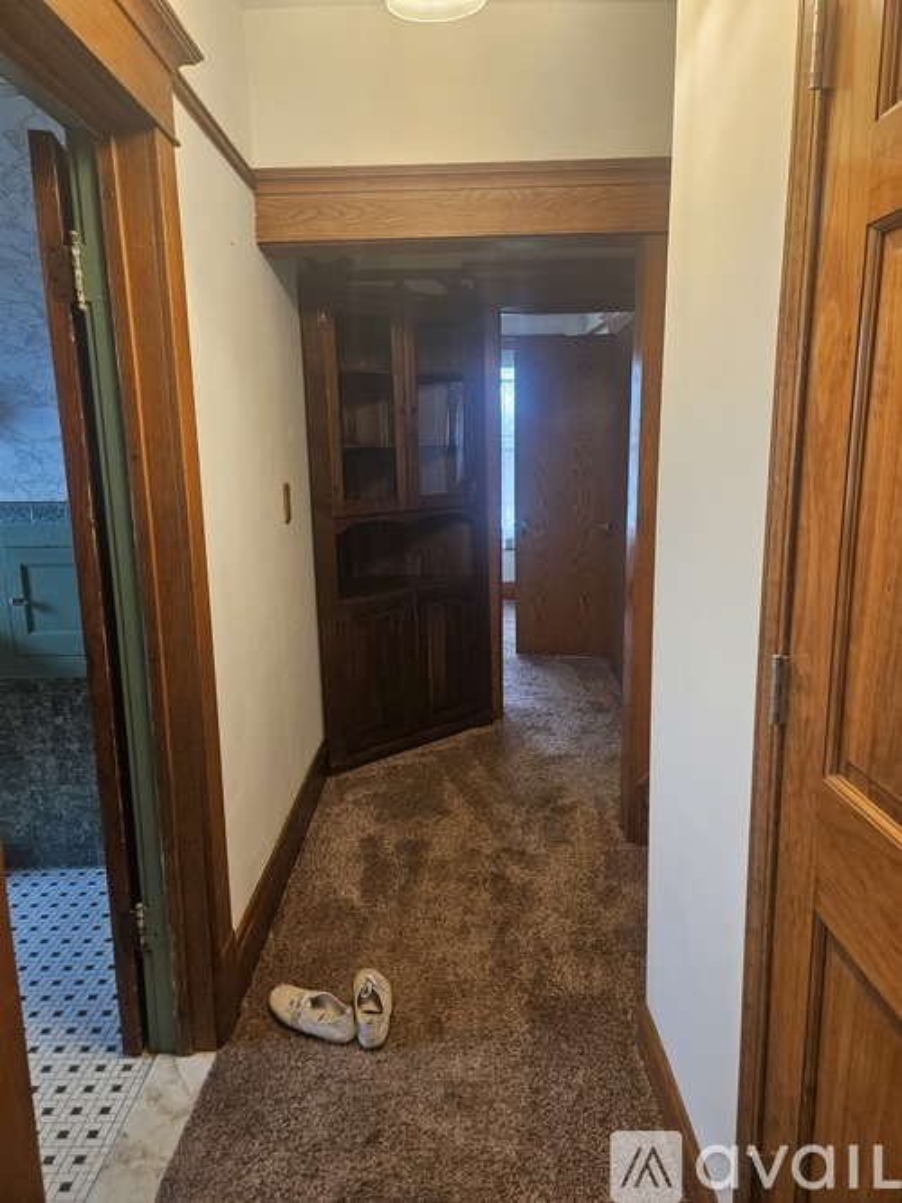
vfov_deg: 73.9
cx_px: 451
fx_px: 799
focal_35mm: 23
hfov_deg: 58.9
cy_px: 602
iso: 320
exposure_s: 1/120
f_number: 1.8
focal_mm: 5.4
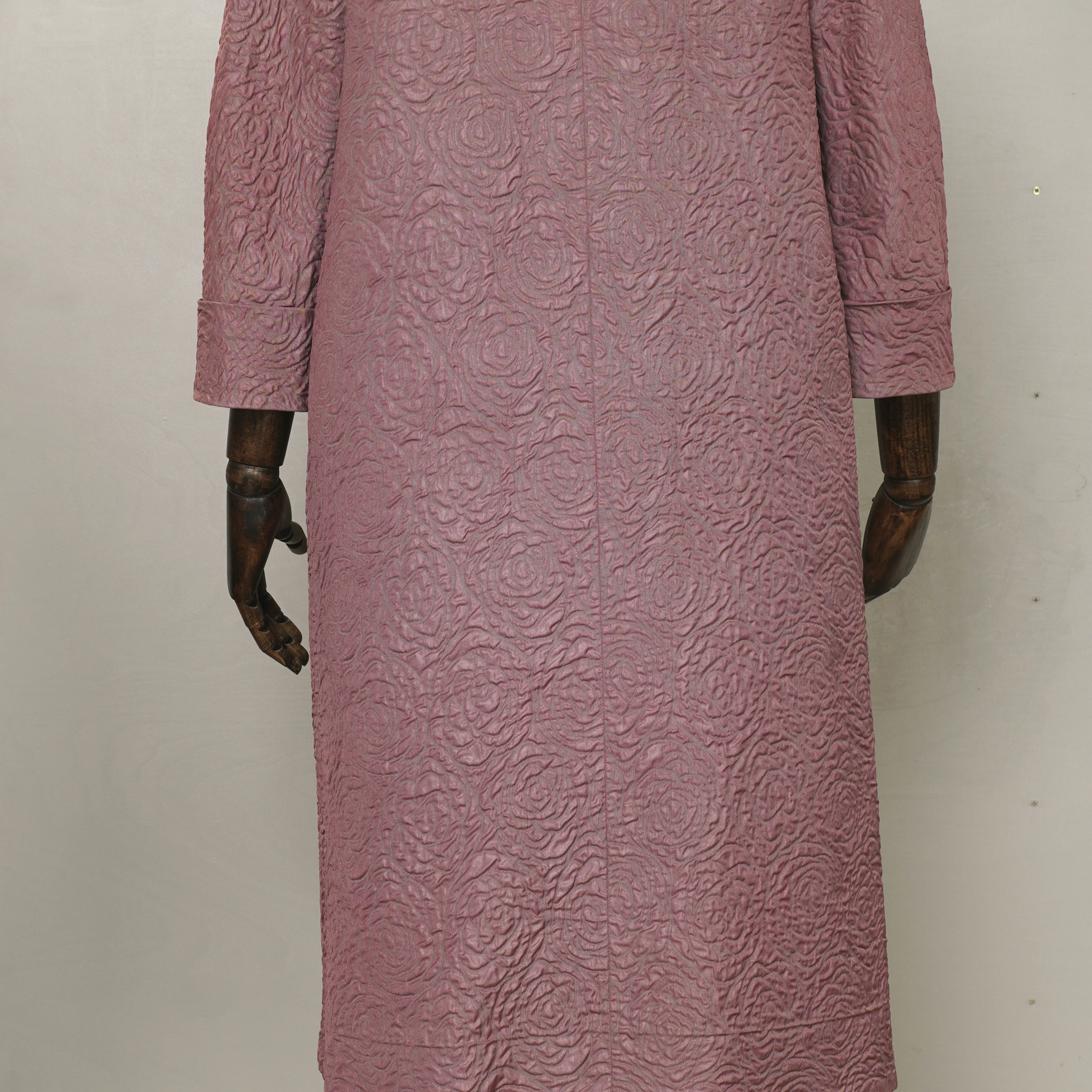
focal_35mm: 66
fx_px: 2356
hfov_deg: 26.1
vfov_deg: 26.0
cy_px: 431
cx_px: 551
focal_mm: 32
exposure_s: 1/13
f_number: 6.3
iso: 200
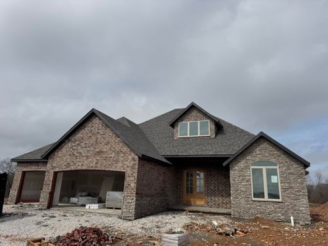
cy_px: 123
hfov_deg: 71.6
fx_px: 227
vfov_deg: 56.8
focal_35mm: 24
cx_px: 164
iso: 80
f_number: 1.78
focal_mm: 6.76
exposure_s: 1/10417
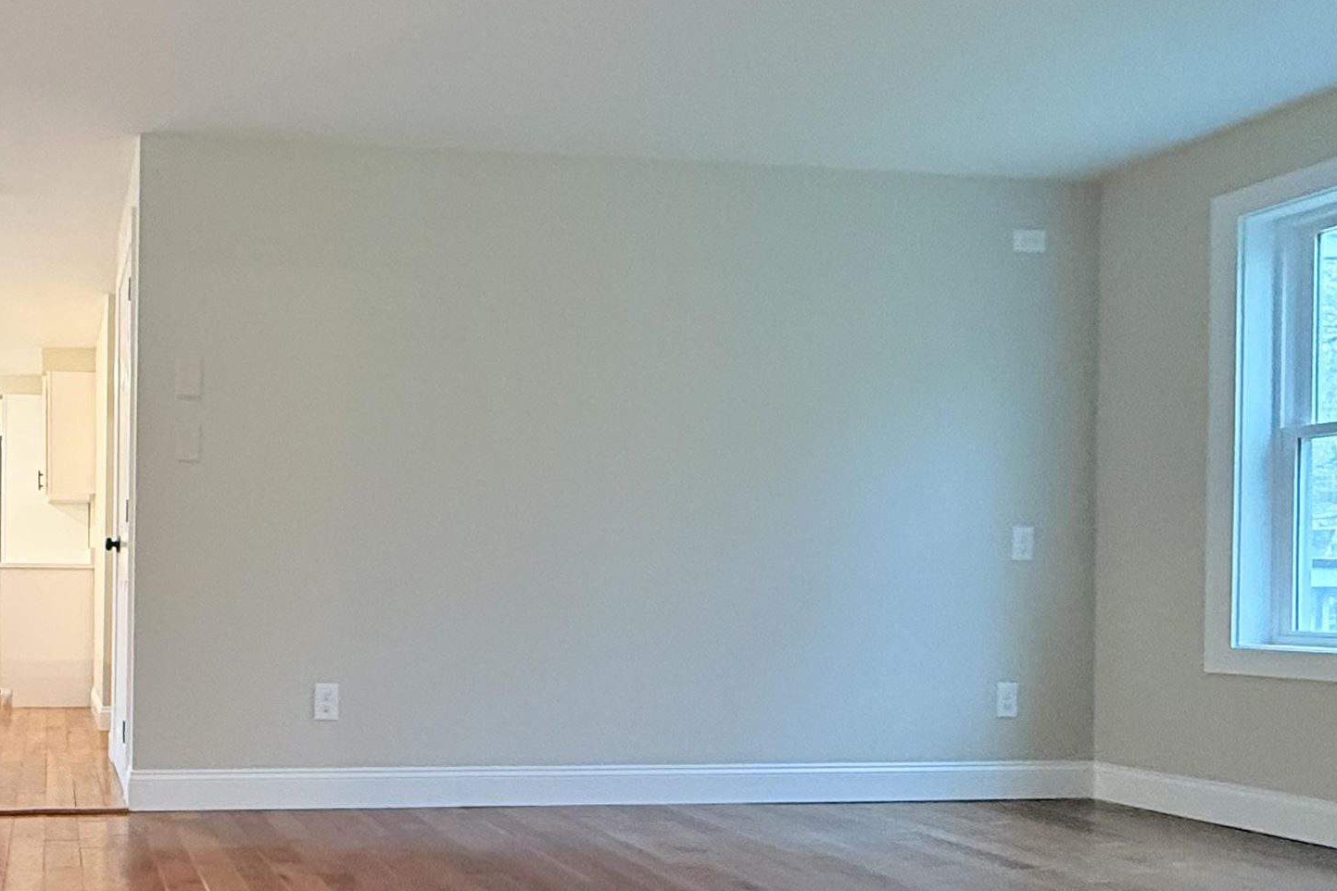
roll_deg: -0.4
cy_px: 601
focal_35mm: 31
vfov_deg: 41.7
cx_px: 175
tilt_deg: -0.3
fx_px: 1151
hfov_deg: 53.9
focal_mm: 2.22
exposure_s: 1/60
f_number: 2.2
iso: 500
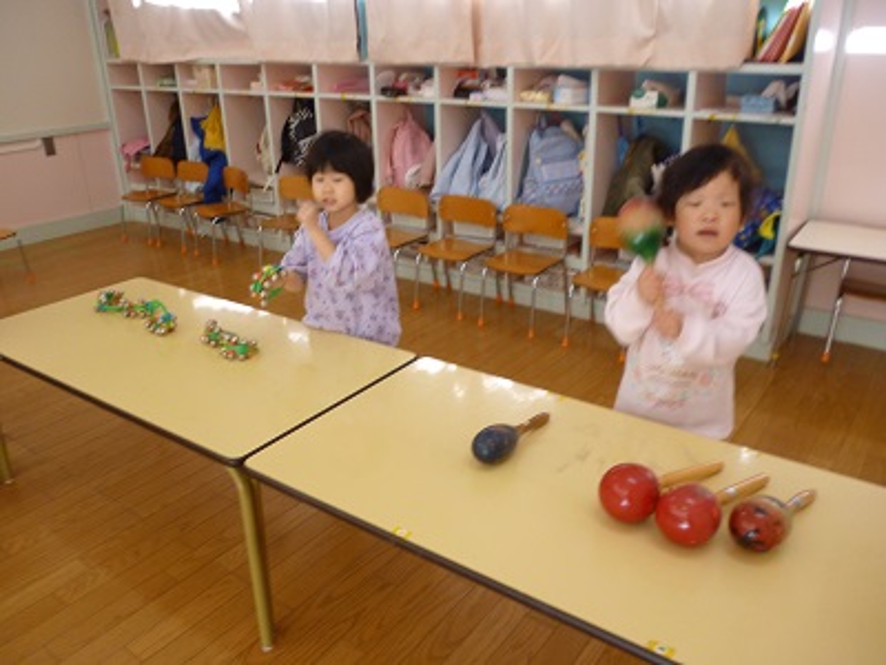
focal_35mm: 28
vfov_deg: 49.7
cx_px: 443
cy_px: 332
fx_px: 717
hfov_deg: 63.4
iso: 200
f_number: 3.1
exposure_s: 1/60
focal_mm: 5
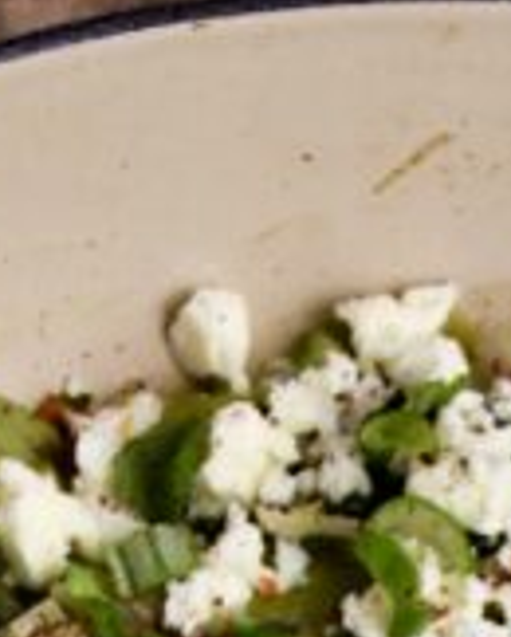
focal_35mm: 234
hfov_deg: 6.6
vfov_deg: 7.8
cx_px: 495
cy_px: 1372
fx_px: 4415
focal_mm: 30
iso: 400
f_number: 5
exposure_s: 1/100
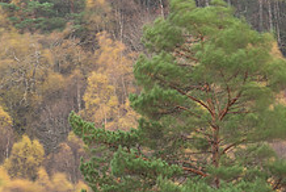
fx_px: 6595
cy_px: 267
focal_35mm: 829
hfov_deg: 2.5
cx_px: -64
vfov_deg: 1.7
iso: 64
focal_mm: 150
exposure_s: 10
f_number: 7.1
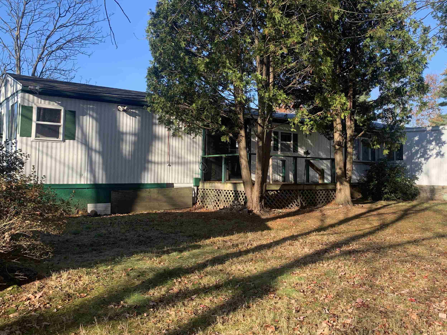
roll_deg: -1.2
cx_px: 252
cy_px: 139
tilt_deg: +3.9
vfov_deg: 44.0
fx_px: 413
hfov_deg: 56.6
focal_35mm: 32
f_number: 1.8
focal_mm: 4.25
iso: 25
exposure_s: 1/664
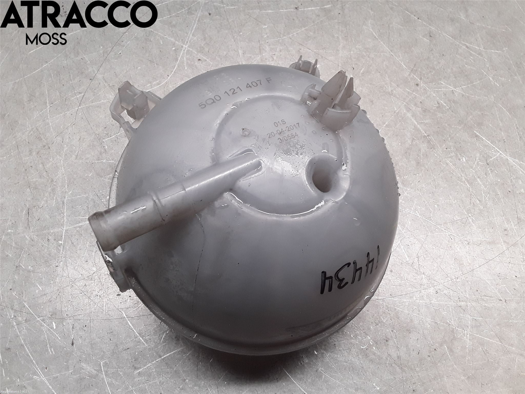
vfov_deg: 49.7
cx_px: 262
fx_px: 425
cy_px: 197
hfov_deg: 63.4
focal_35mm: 28
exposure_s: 1/100
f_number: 1.9
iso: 80
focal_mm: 2.91
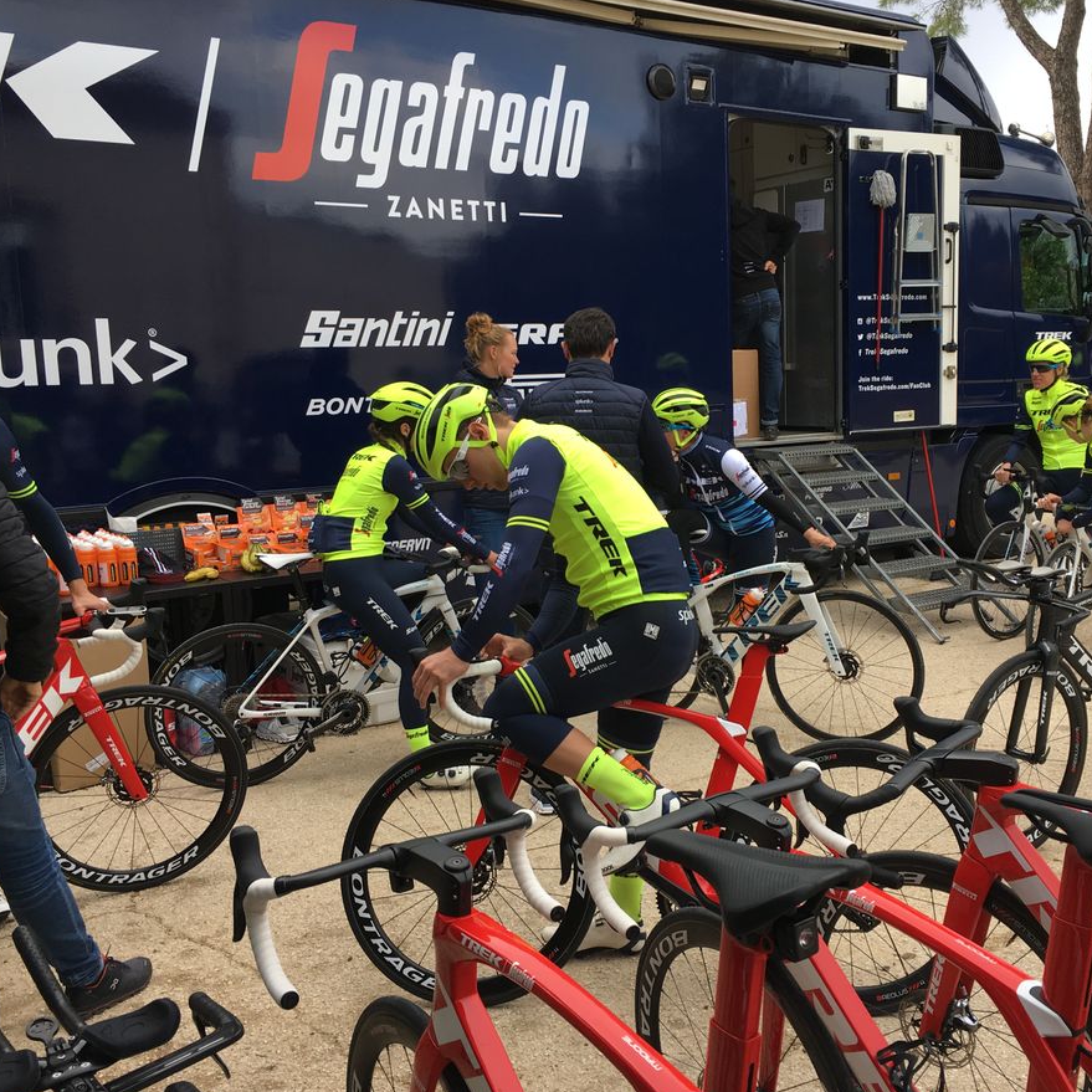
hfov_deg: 47.0
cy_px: 553
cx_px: 650
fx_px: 1249
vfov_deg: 47.2
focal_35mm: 35
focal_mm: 4.15
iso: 25
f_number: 2.2
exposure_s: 1/190
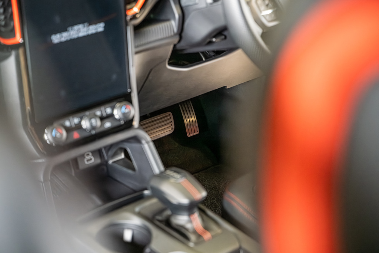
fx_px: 790
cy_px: 126
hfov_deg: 27.0
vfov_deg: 18.2
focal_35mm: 75
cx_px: 190
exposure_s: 1/125
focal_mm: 75
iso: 1600
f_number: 4
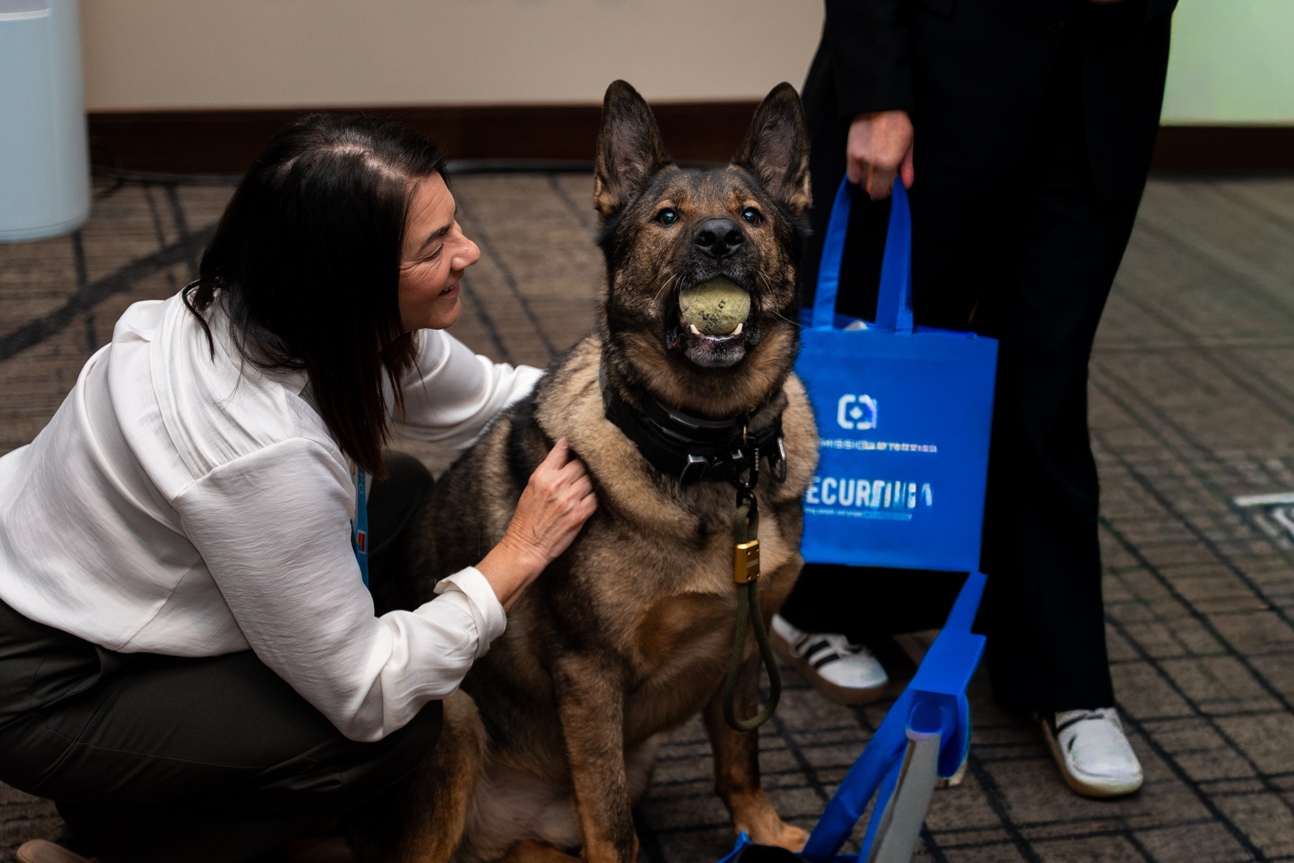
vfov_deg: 18.7
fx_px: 2619
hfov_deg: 27.7
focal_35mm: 73
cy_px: 408
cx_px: 816
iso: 800
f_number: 2.8
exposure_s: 1/200
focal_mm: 56.3
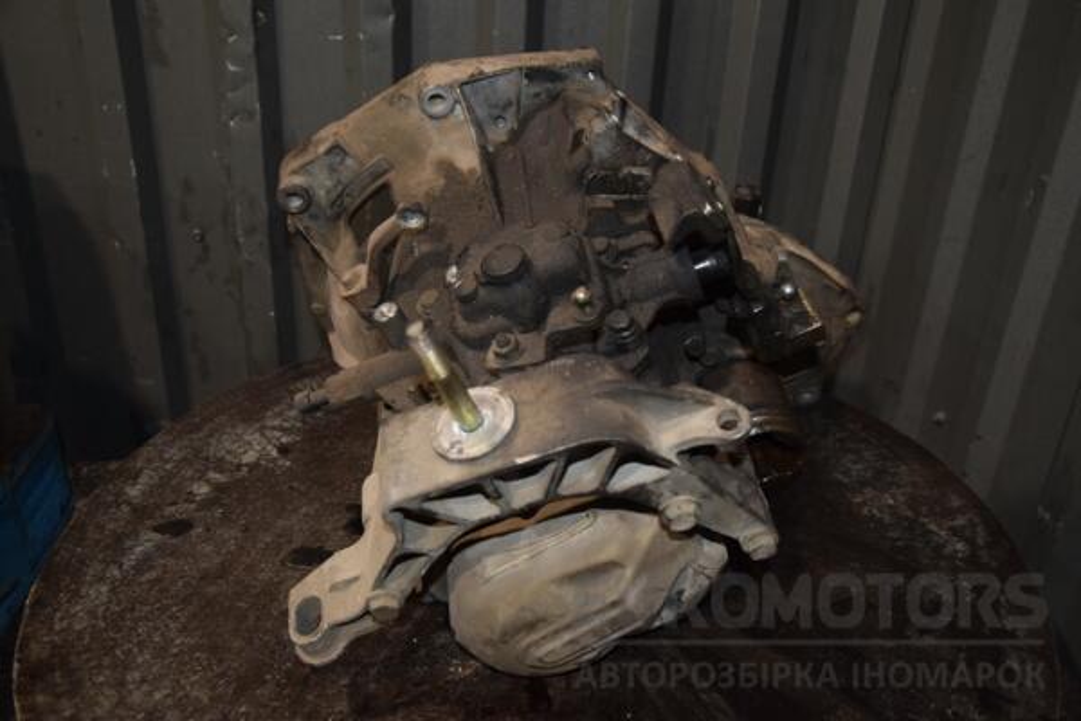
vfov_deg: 41.7
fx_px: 946
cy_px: 360
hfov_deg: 59.5
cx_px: 540
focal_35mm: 32
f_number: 5
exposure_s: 1/60
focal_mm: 21
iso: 800
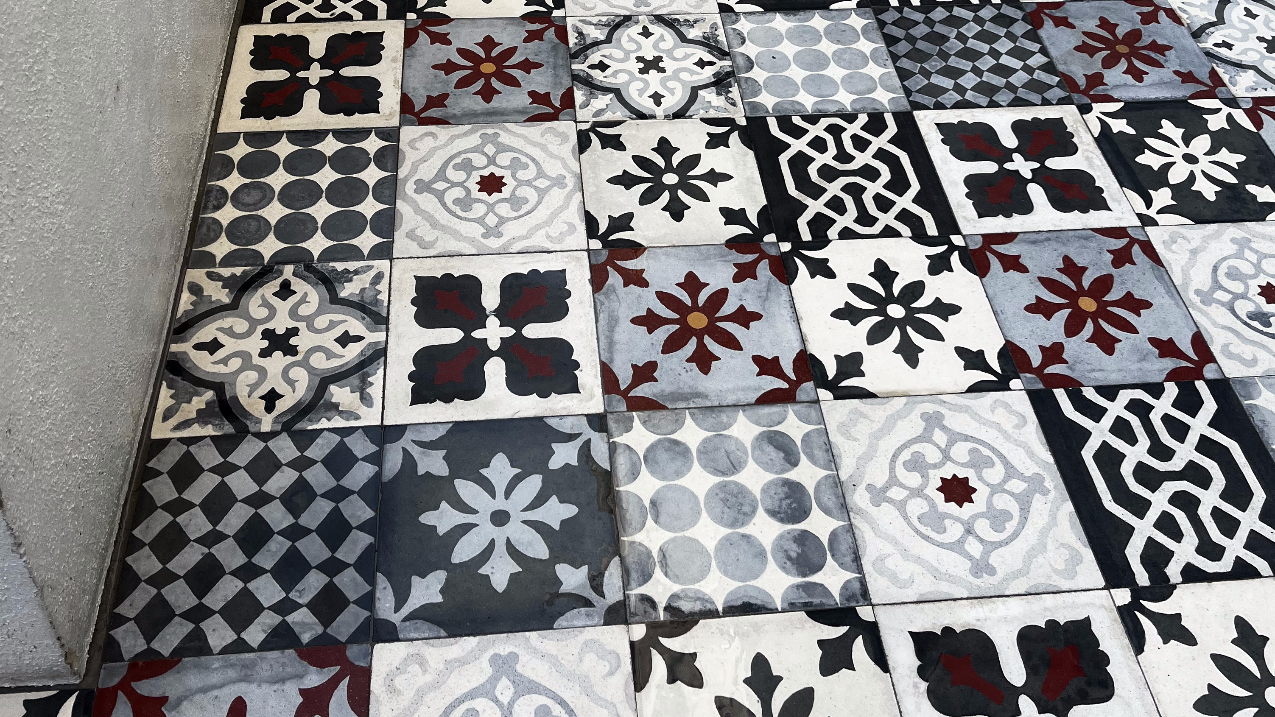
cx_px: 639
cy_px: 71
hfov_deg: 52.8
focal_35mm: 38
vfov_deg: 29.9
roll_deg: -3.6
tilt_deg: -39.0
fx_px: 1285
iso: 50
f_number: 1.6
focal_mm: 5.1
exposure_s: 1/534
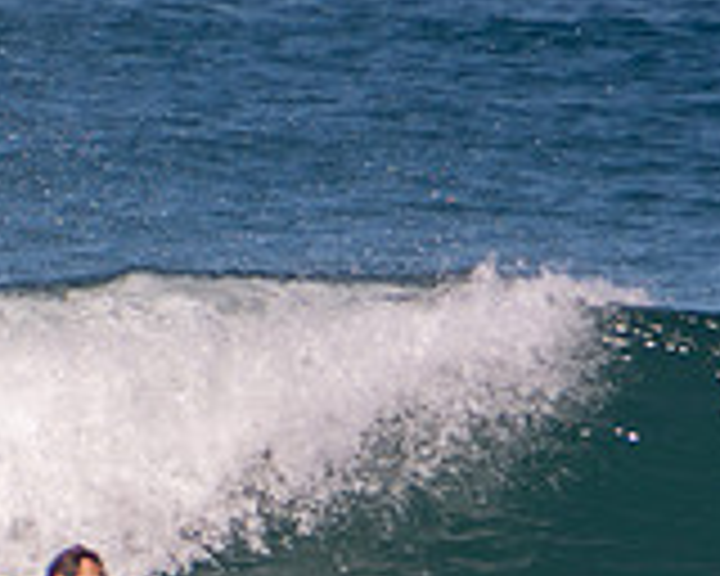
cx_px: 0
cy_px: 713
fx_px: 43620
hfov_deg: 0.9
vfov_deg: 0.8
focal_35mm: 2047
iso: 140
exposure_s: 1/1250
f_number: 5.6
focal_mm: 400
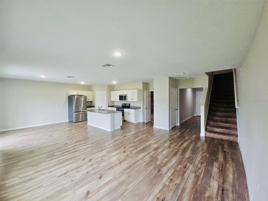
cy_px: 100
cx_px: 134
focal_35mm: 13
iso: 97
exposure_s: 1/60.2
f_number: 2.2
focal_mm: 2.2
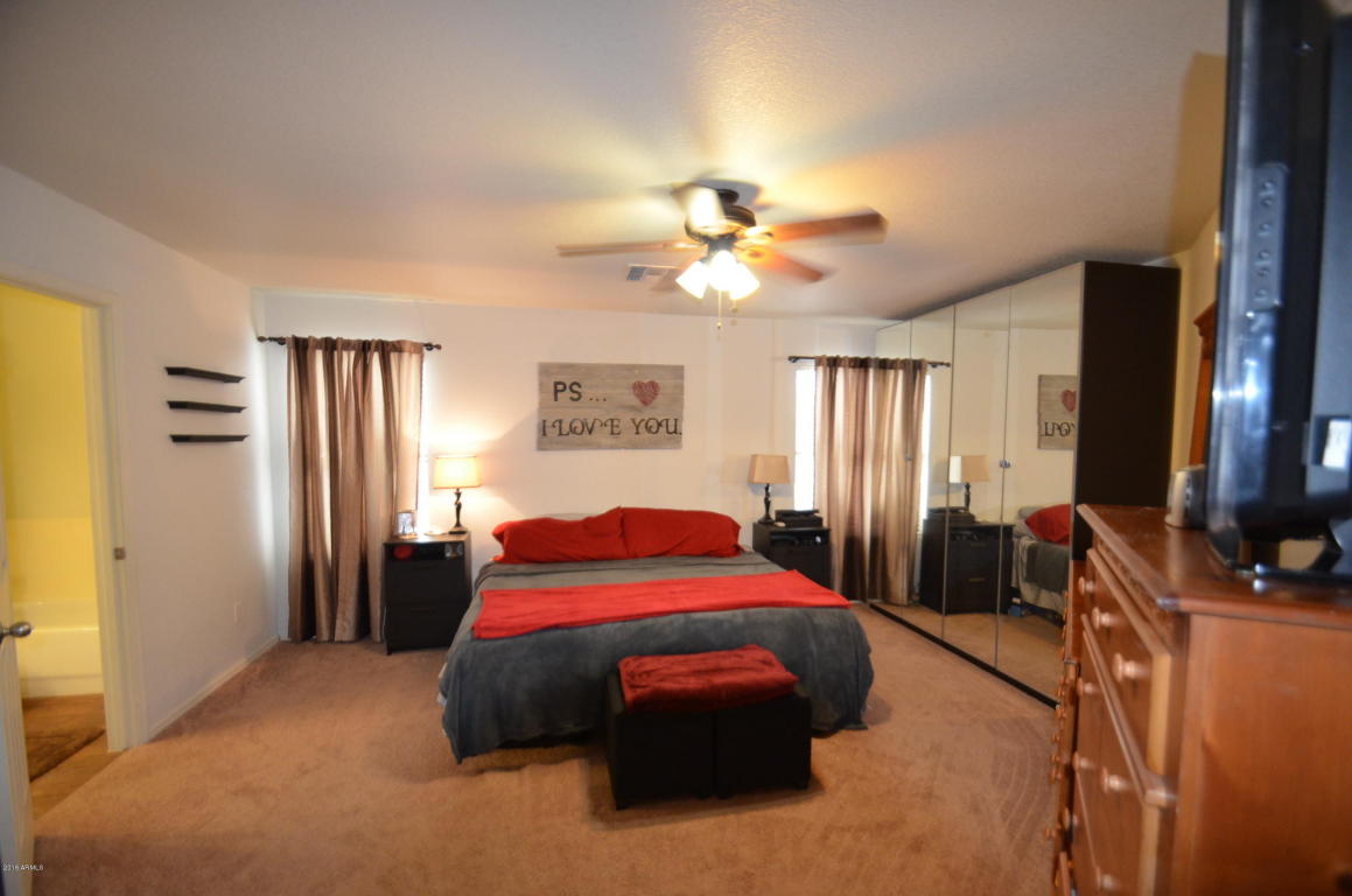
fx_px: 562
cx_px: 676
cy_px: 448
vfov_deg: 77.1
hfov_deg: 100.5
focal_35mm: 15
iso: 1250
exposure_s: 1/60
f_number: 3.5
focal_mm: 10
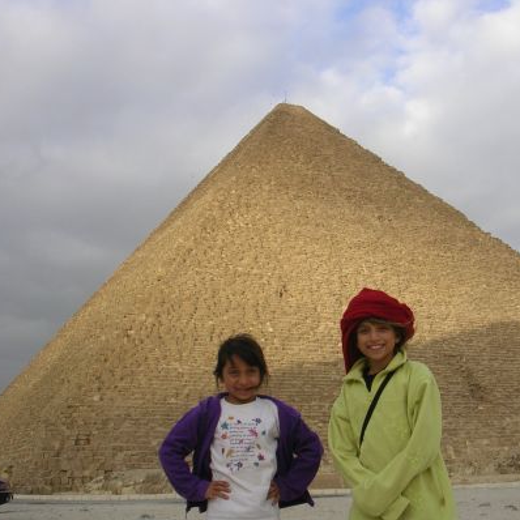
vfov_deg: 37.6
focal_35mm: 45
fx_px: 765
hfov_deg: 37.2
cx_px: 336
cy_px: 260
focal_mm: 5.8
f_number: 5.6
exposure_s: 1/156
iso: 50
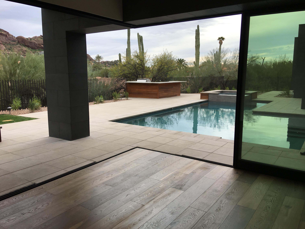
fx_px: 256
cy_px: 114
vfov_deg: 48.2
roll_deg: +0.3
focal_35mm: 29
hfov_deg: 61.7
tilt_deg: -7.3
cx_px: 152
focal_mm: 4.15
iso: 25
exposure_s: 1/864
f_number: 2.2
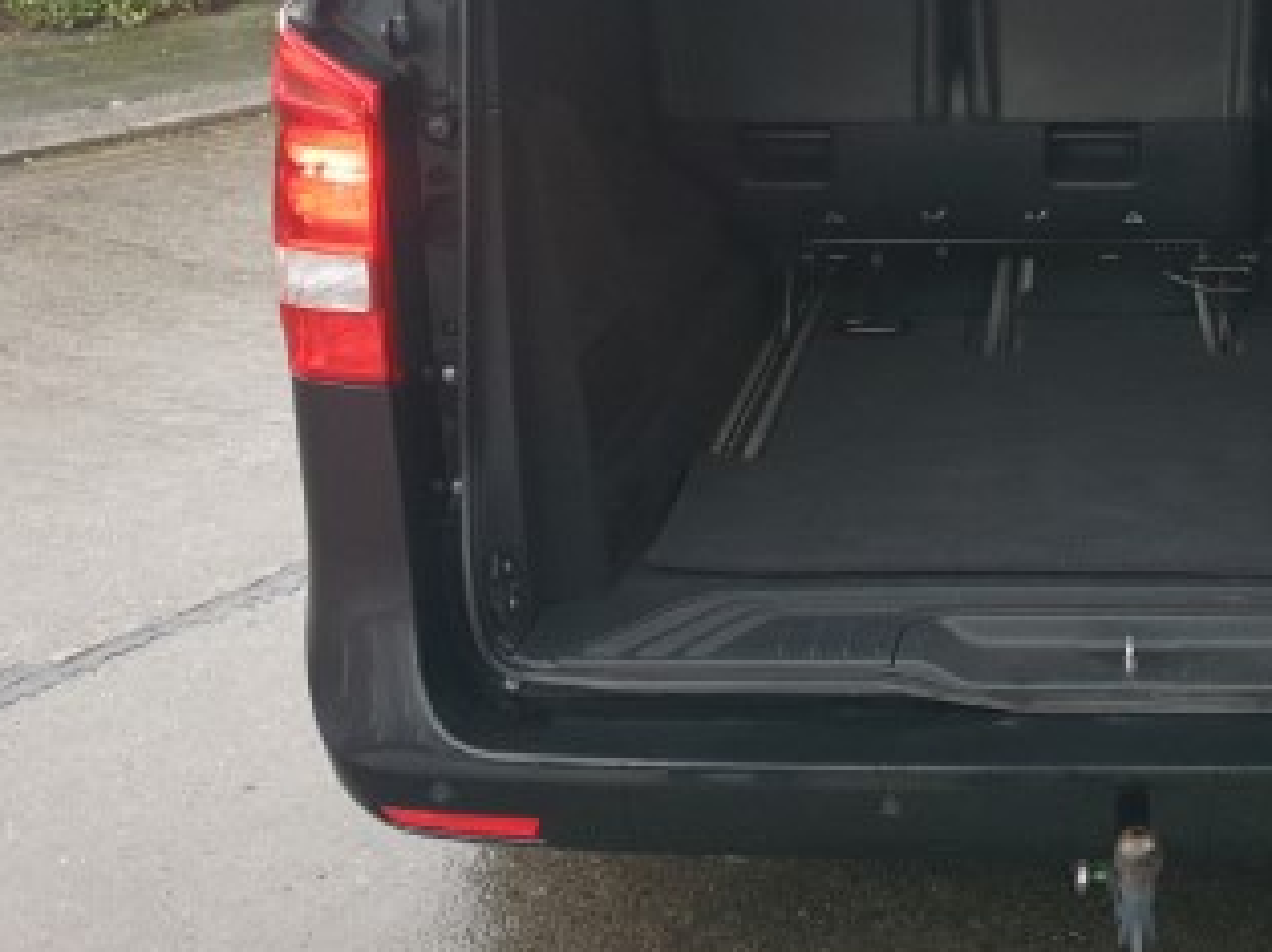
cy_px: 146
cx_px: 1057
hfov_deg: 34.8
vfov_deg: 26.8
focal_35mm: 53
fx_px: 1946
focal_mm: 4.3
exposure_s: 1/25
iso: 250
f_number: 1.5
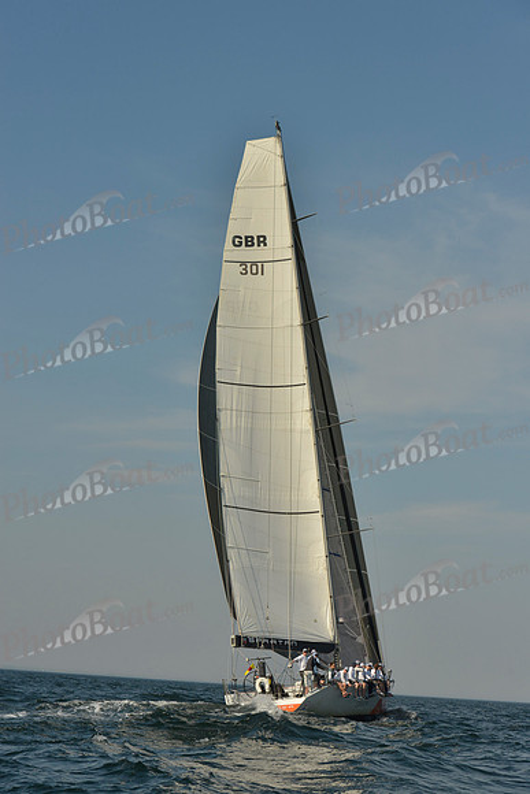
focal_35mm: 102
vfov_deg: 20.0
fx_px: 2251
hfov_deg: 13.4
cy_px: 397
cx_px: 265
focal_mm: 102
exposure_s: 1/1250
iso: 200
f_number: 9
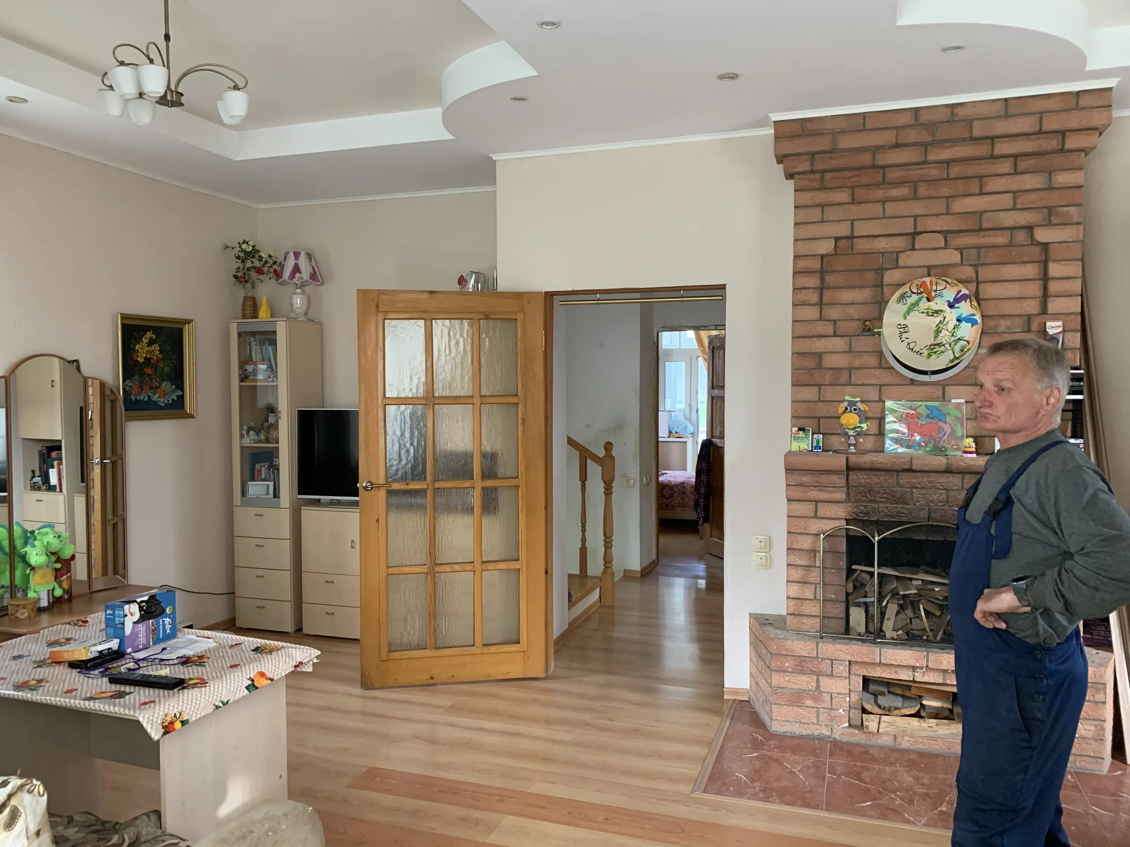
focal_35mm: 26
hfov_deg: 67.3
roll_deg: +0.2
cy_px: 424
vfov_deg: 53.1
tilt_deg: -2.9
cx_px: 565
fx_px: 849
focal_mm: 4.25
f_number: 1.8
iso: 320
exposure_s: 1/60
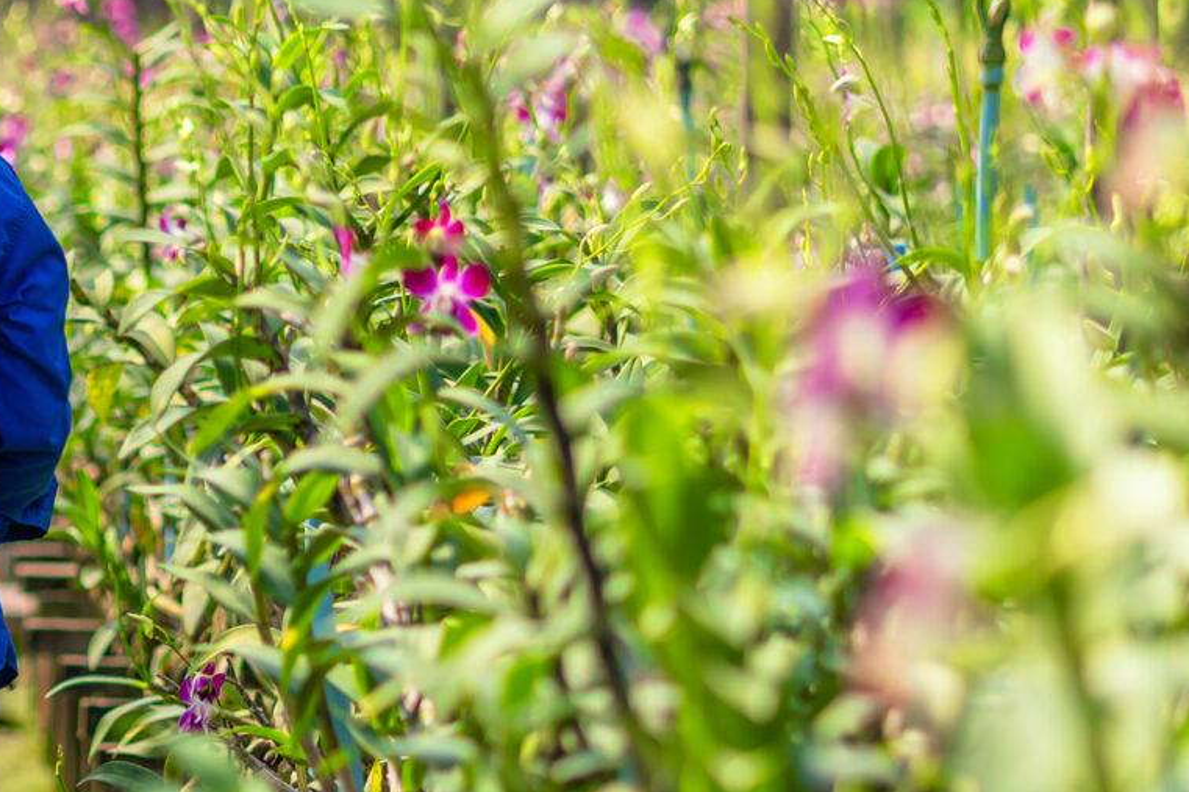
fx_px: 9443
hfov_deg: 7.2
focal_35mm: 286
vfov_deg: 4.8
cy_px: 702
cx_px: -198
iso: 100
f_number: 2.2
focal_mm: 85
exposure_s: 1/160
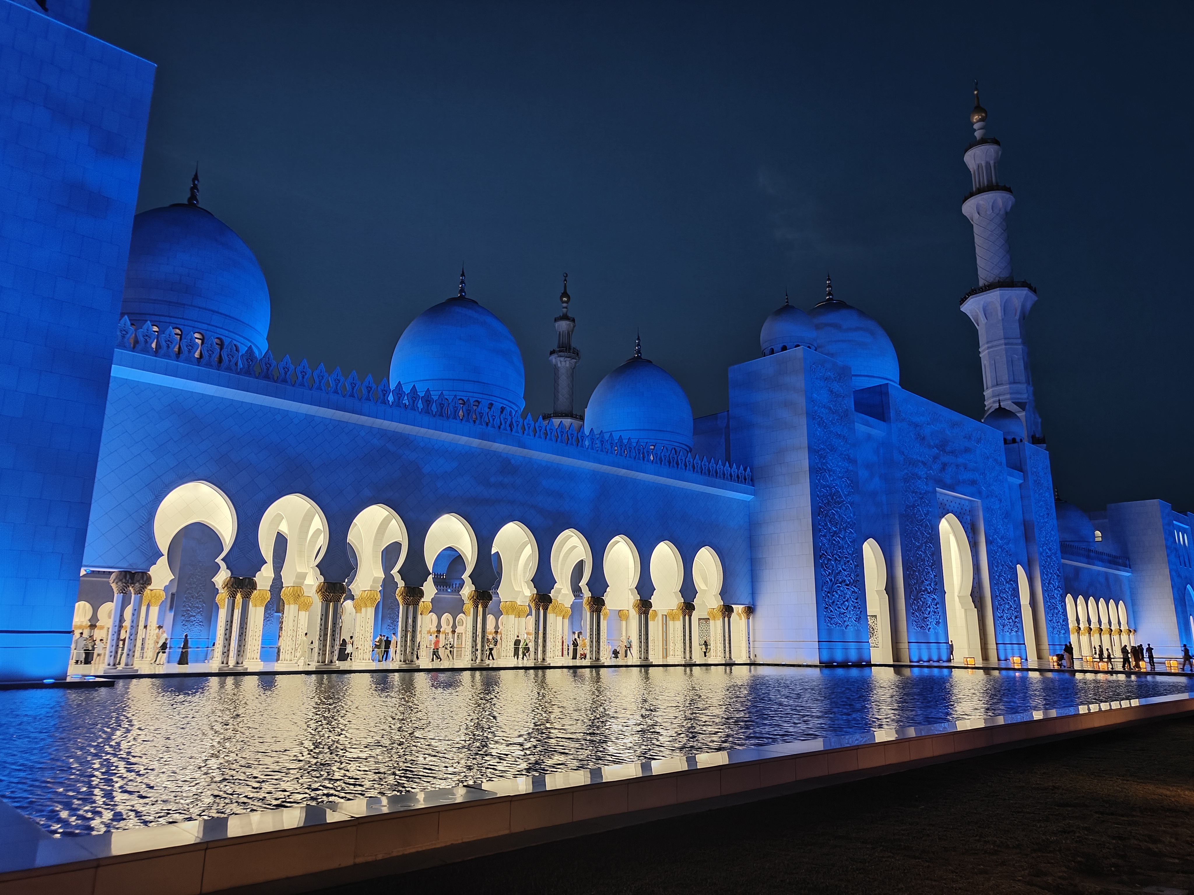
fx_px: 828
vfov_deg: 56.8
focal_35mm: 24
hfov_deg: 71.6
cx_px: 597
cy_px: 448
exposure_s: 1/25
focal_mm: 5.59
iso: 320
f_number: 1.8
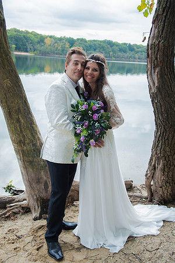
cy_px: 132
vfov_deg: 50.7
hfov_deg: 35.1
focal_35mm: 38
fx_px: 277
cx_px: 88
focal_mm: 38
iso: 160
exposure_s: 1/200
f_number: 5
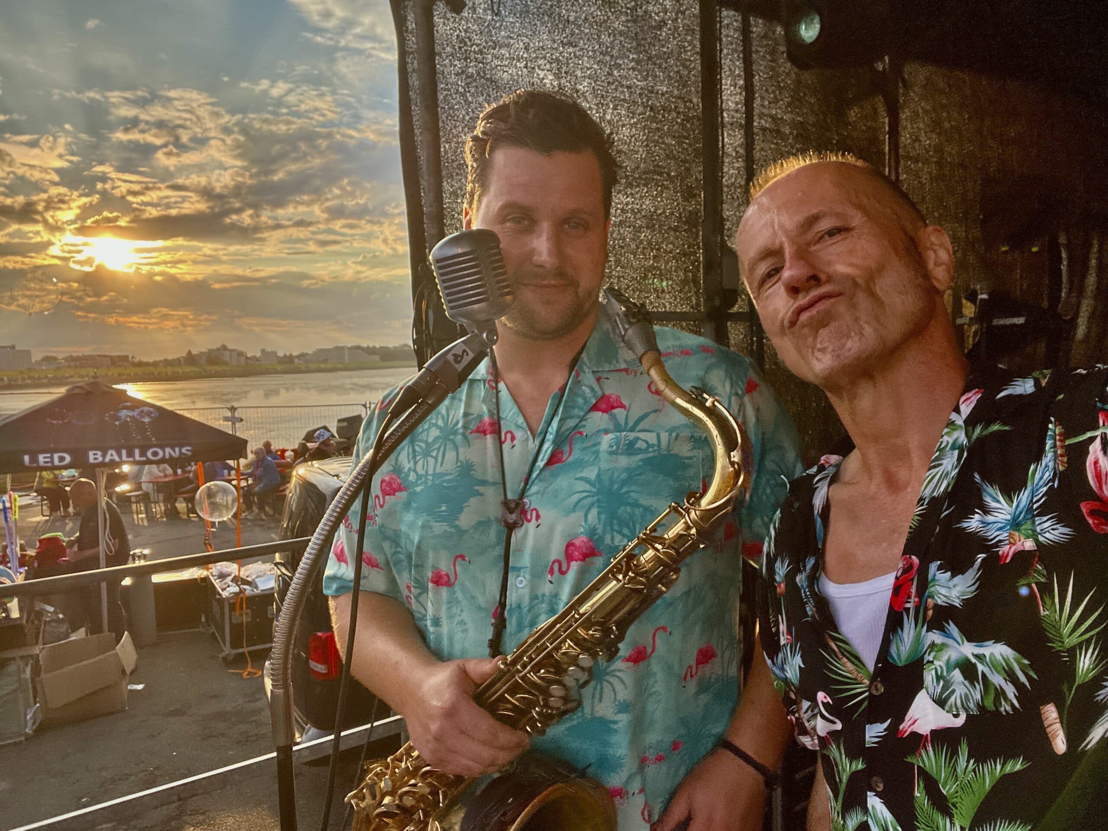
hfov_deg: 73.9
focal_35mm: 23
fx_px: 736
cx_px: 554
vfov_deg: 58.9
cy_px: 416
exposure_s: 1/1458
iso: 32
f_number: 2.2
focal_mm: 2.71
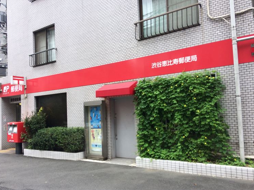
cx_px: 121
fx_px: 227
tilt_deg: +1.0
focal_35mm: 31
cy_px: 101
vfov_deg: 45.4
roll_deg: +2.8
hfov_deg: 58.3
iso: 32
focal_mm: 4.15
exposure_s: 1/323
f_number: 2.2
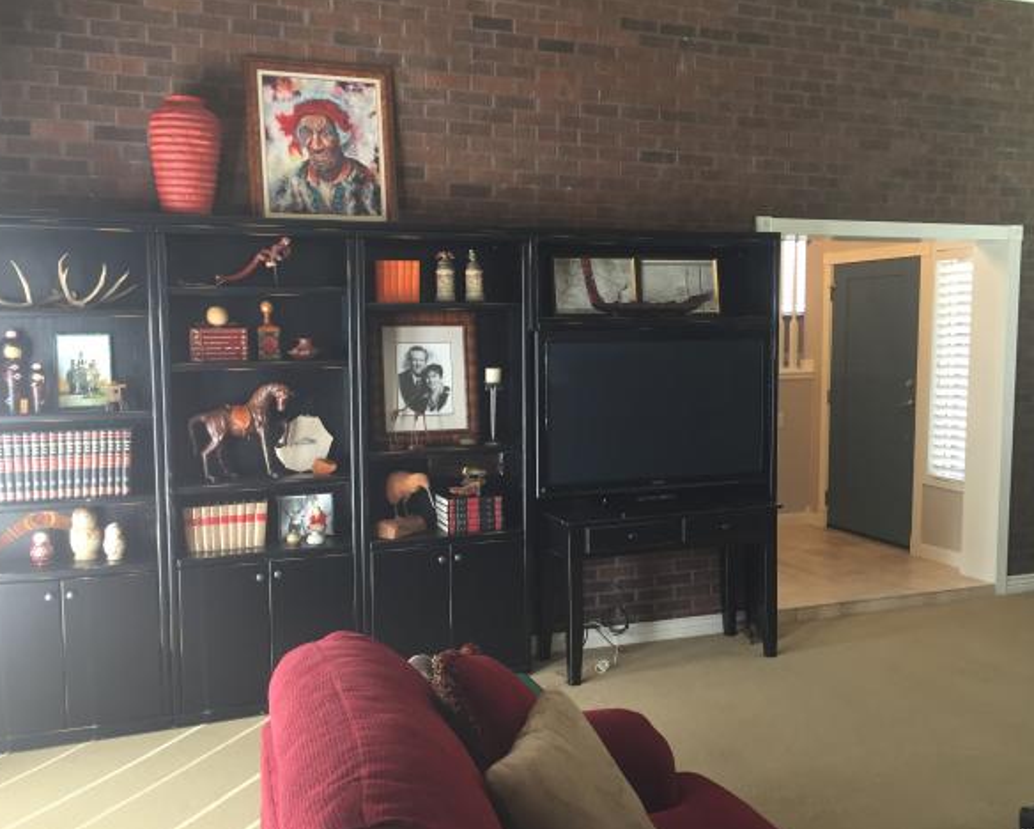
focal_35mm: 31
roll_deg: +1.0
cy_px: 416
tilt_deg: -4.5
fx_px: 949
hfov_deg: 57.1
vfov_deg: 47.2
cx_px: 512
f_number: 2.2
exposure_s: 1/30
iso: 80
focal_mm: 4.15
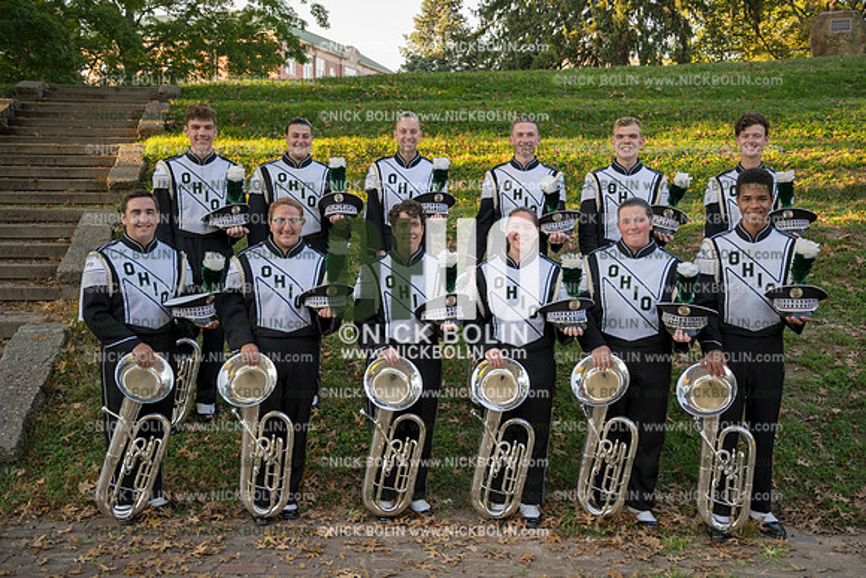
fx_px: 890
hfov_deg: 51.9
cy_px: 289
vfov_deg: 36.0
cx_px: 433
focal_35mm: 37
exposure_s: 1/80
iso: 125
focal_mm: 37
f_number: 4
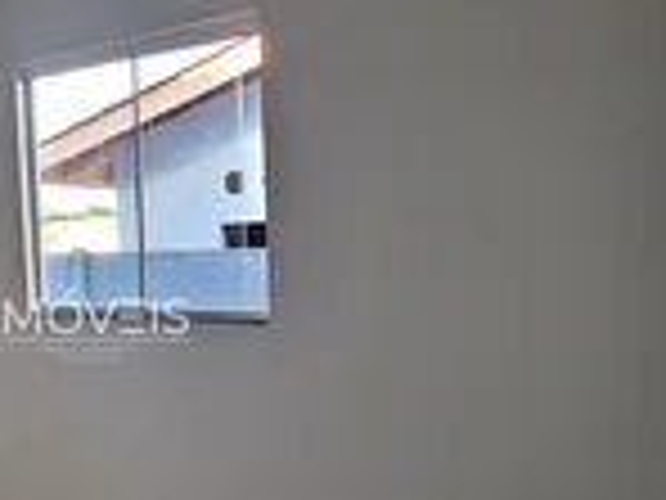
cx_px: 36
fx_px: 654
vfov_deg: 41.4
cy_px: 318
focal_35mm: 34
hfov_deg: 47.1
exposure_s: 1/60
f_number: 2.2
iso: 160
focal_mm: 1.74
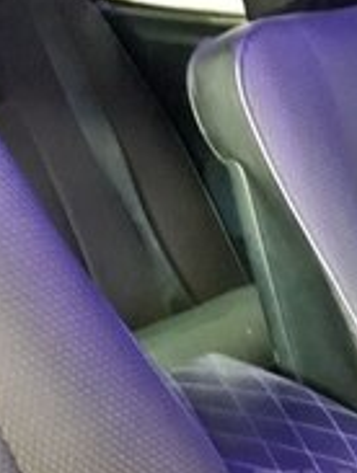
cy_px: 499
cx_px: 453
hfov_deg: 18.9
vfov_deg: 25.0
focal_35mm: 73
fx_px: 1000
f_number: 1.9
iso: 800
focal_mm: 3.6
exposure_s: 1/17
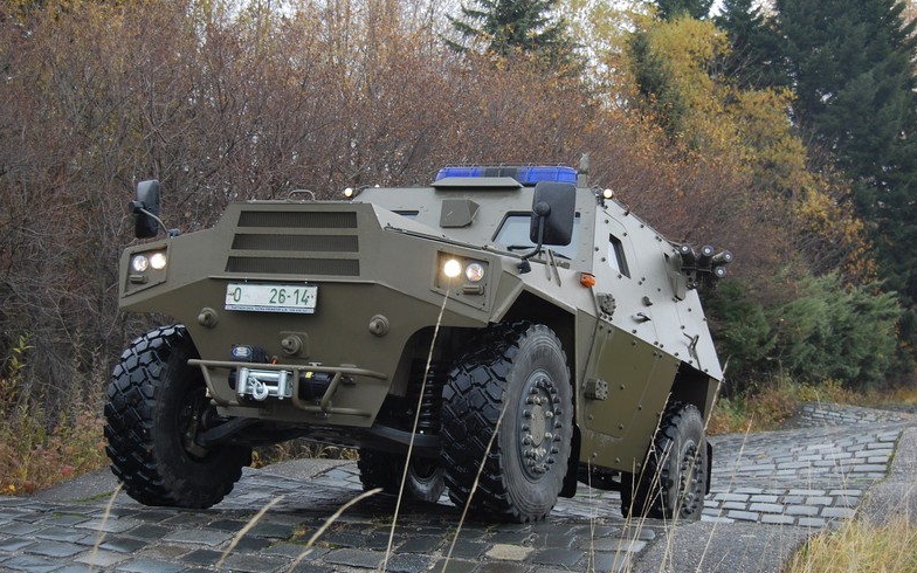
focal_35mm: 55
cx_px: 464
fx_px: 1363
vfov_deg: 23.8
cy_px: 289
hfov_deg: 37.2
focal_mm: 35
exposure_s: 1/125
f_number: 5.6
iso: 320
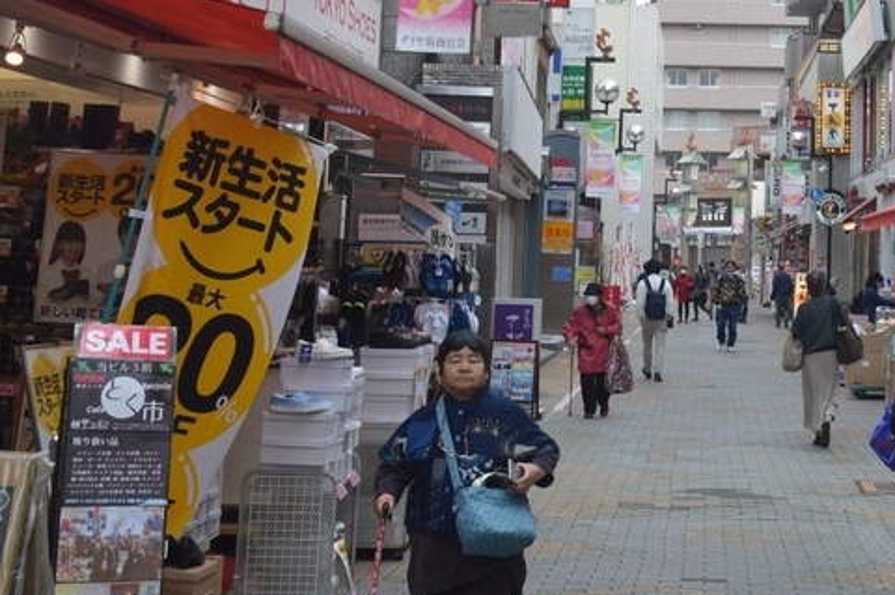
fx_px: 1863
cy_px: -65
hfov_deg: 26.4
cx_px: 757
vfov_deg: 17.5
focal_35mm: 75
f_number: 8
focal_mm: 20
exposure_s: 1/250
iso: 400
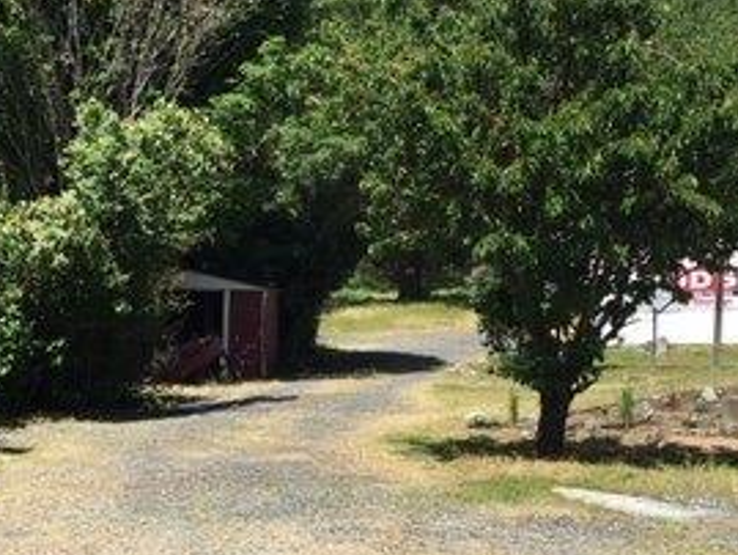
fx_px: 1472
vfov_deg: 21.2
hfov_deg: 28.1
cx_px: 313
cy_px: 379
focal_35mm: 69
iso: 25
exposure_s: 1/974
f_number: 2.2
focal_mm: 4.15
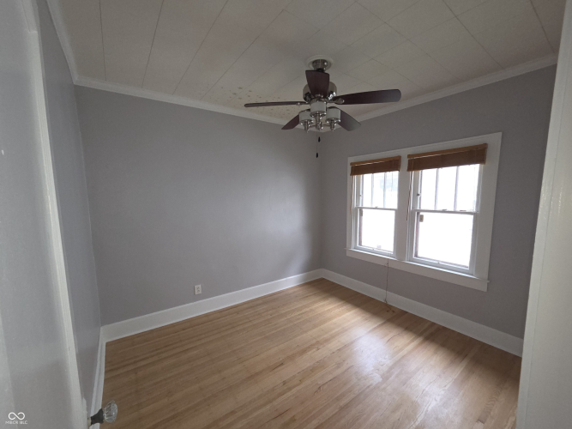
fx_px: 215
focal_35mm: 13
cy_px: 214
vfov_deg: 89.9
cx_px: 286
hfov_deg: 106.2
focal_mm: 2.2
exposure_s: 1/60
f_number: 2.2
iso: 160
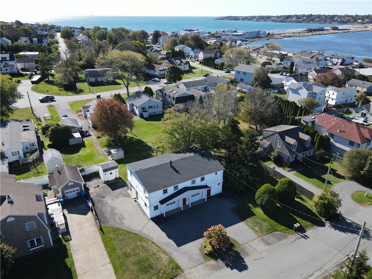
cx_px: 186
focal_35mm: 24
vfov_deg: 56.8
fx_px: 258
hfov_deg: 71.6
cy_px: 140
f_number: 2.8
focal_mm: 4.5
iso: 100
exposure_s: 1/350
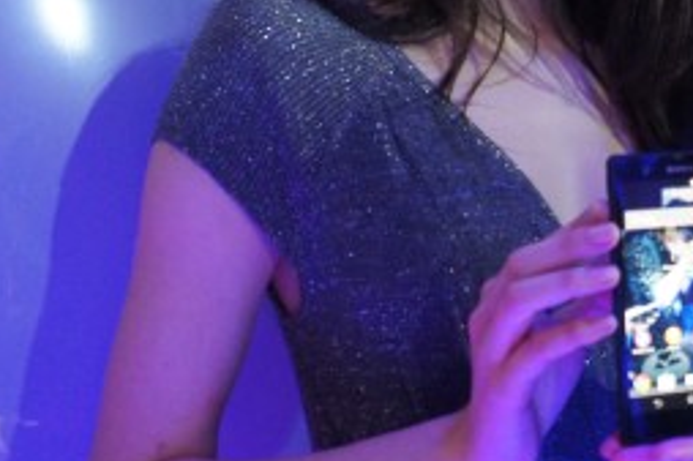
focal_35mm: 83
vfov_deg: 16.2
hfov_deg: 23.1
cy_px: 50
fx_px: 1597
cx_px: 758
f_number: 4.5
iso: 1600
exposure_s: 1/40
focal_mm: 22
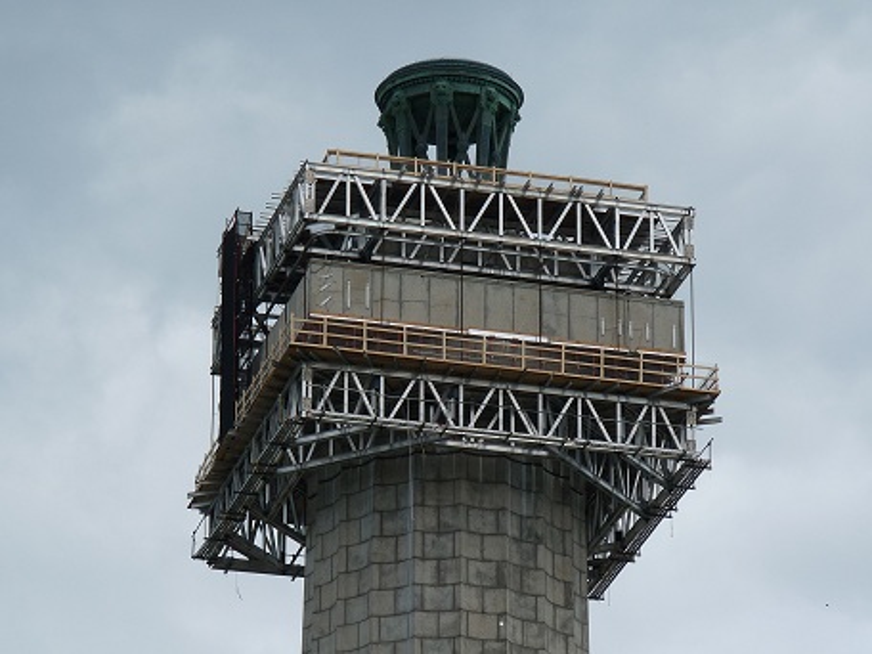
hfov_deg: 8.1
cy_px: 327
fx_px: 6121
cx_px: 436
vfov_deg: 6.1
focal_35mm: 243
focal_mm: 43.3
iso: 100
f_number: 7.1
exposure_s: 1/500
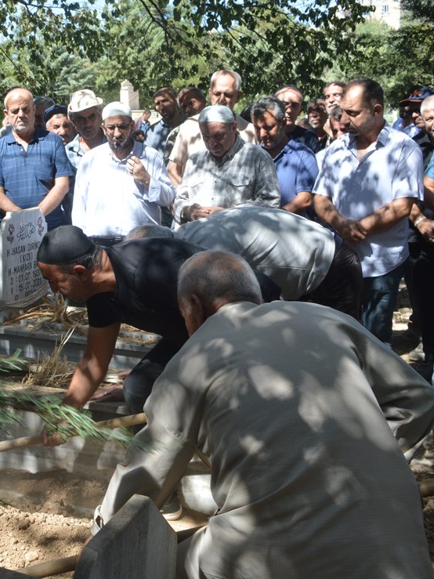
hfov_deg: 27.1
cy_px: 305
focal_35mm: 48
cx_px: -70
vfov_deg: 39.7
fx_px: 803
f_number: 6.3
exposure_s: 1/160
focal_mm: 18
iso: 100
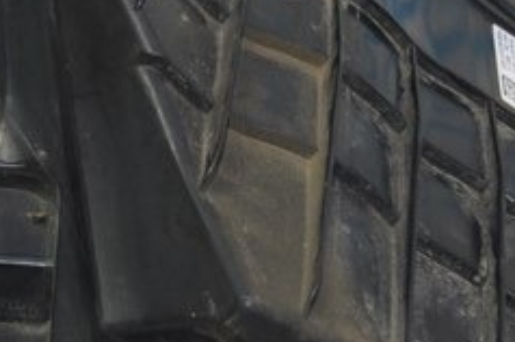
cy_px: 157
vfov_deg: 7.6
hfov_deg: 11.4
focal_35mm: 181
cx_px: 335
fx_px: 2586
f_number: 4
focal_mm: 28
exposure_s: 1/60
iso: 450
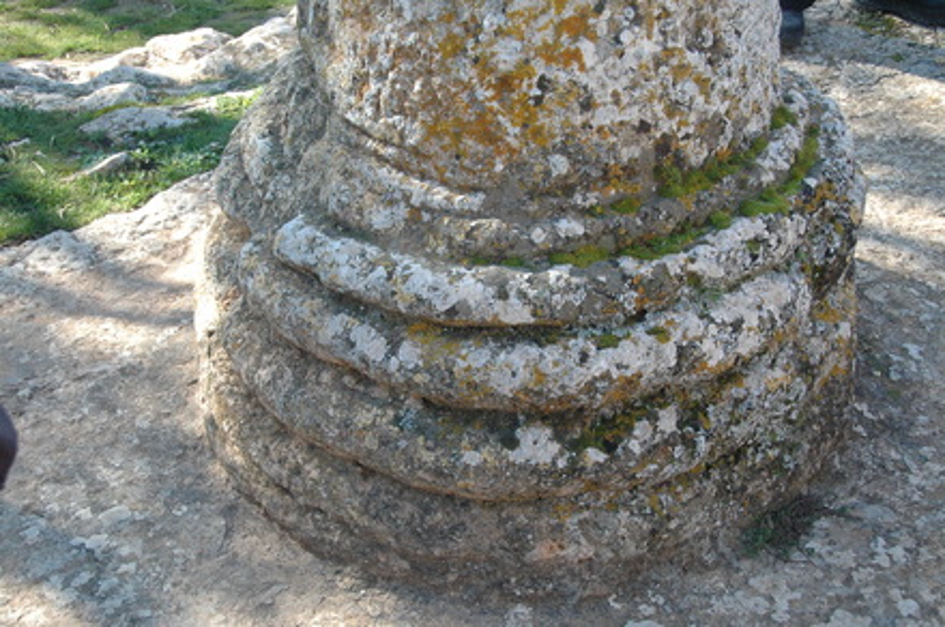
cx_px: 472
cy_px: 314
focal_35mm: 52
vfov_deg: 25.7
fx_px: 1376
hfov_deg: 37.9
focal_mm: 35
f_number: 8
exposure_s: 1/250
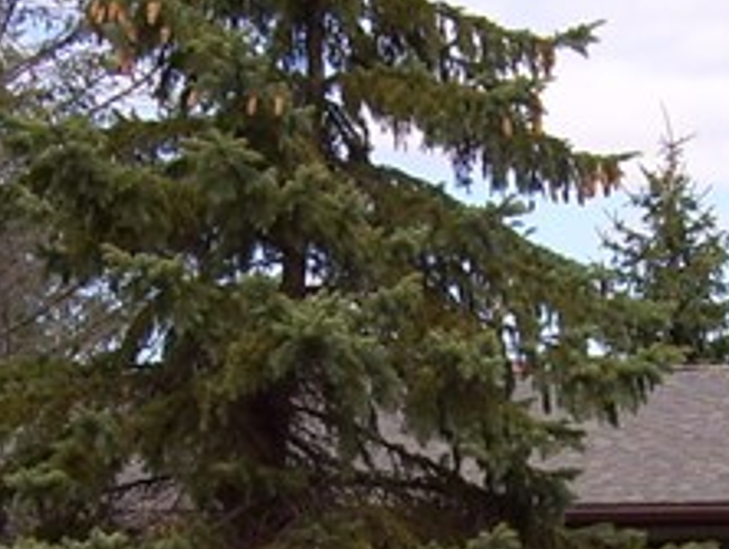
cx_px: 351
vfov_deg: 8.9
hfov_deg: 11.9
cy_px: 616
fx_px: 3500
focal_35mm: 166
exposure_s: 1/320
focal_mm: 6
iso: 80
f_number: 4.8
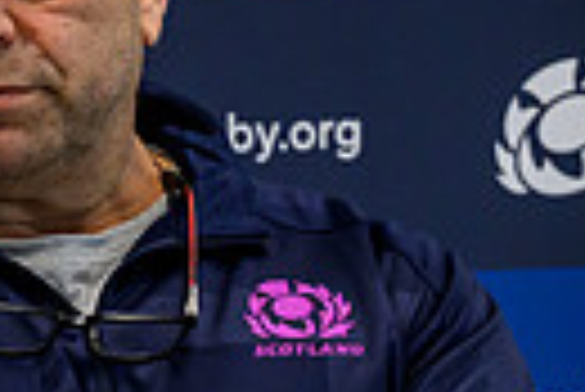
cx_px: -539
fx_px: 8508
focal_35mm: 523
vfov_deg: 2.6
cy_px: 285
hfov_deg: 3.9
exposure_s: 1/500
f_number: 2.8
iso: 3200
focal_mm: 110
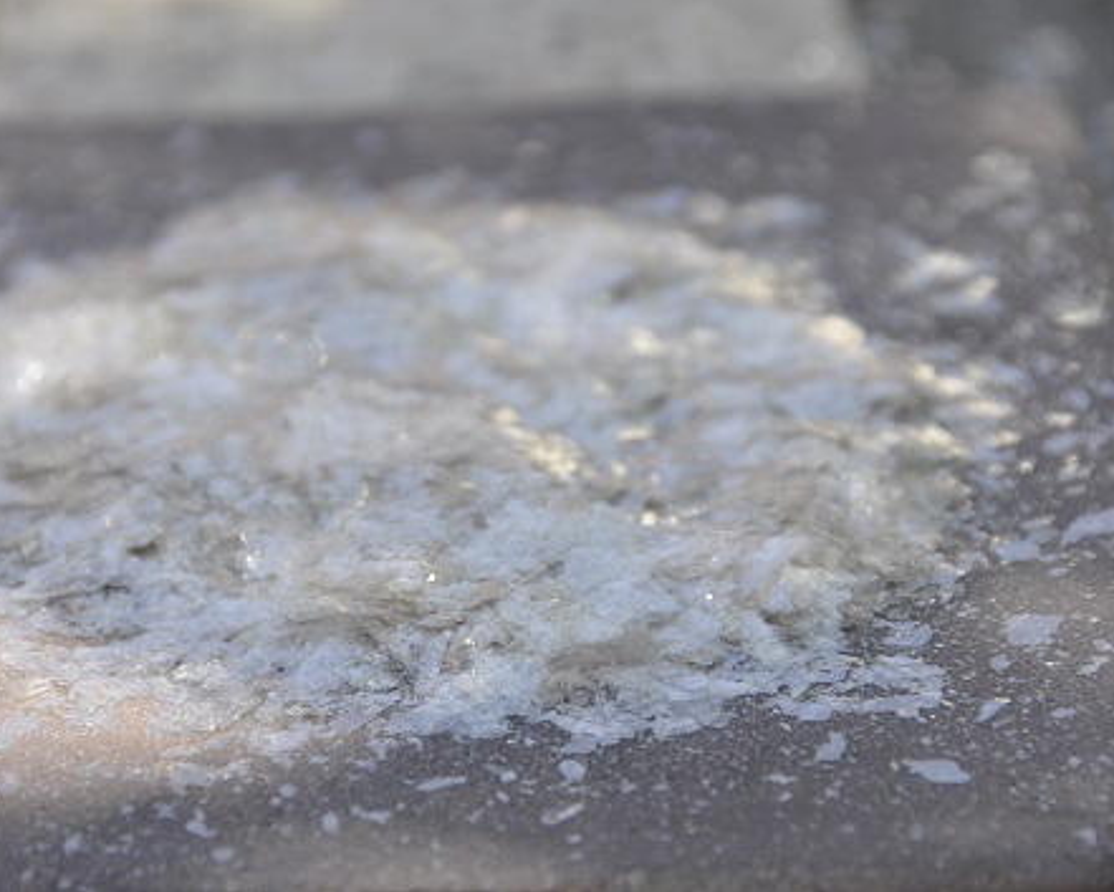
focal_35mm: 205
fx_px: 6760
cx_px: 460
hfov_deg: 9.4
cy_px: 445
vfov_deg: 7.5
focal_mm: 120
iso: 200
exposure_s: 1/200
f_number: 8
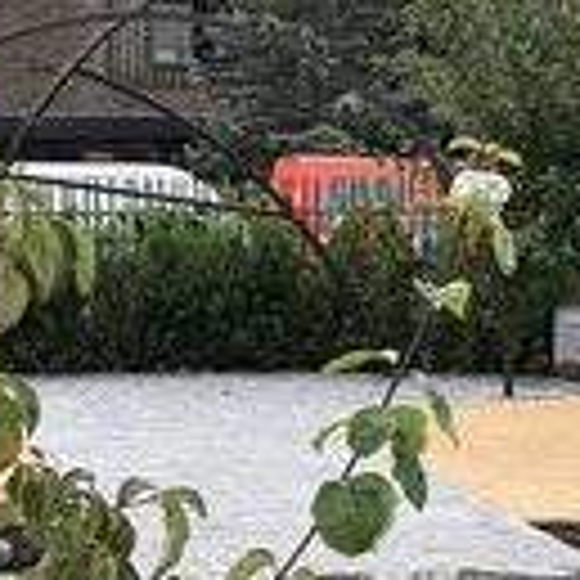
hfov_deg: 14.2
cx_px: 220
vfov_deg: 14.0
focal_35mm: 123
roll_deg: +0.6
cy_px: 558
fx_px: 2332
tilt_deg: -9.1
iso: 20
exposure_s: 1/656
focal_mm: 4
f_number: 1.8
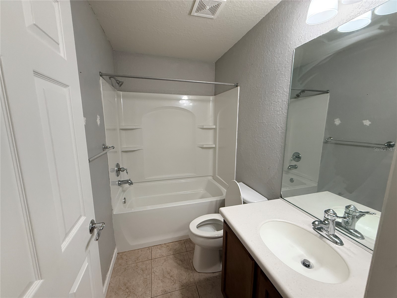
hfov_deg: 102.1
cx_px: 198
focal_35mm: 14
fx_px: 161
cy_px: 149
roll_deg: -0.9
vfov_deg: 85.7
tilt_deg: -9.1
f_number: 2.2
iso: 320
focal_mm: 2.22
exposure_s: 1/120
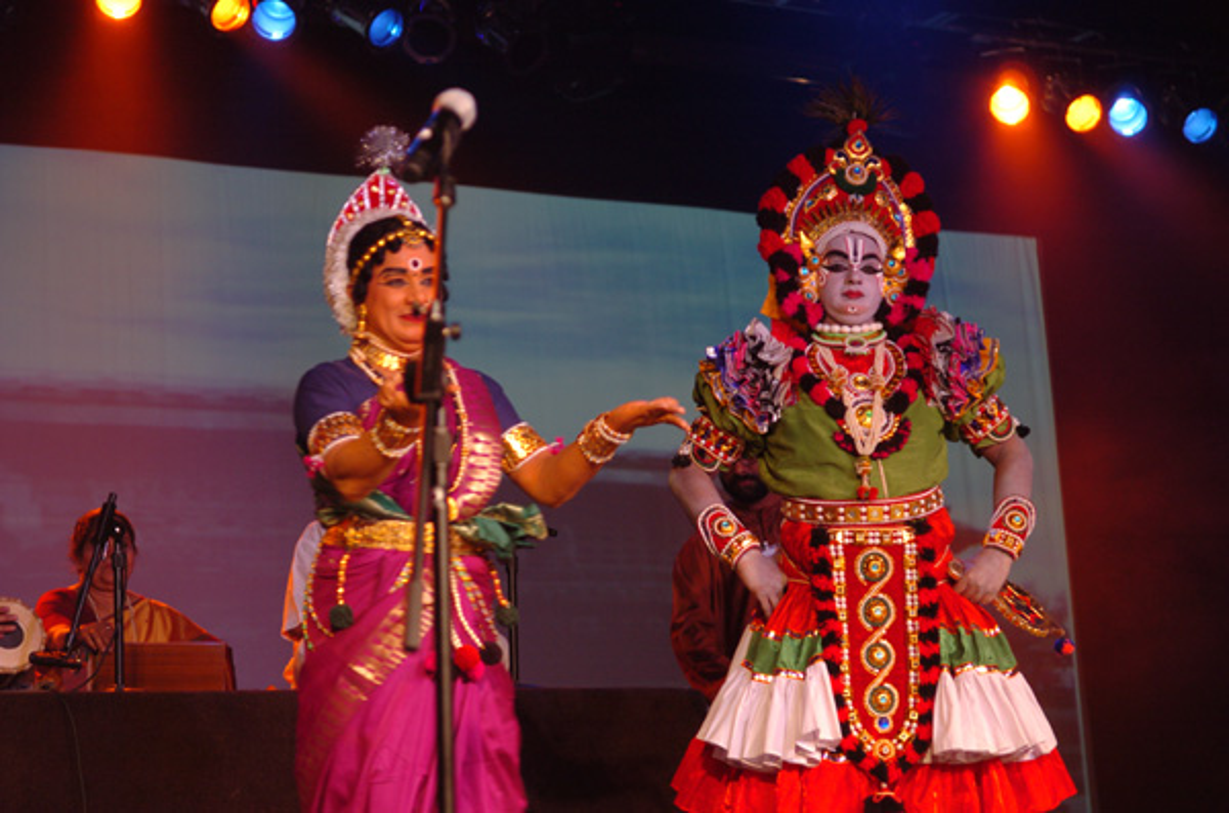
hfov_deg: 24.7
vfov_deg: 16.5
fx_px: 2810
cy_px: 406
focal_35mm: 82
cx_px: 614
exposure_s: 1/80
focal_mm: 55
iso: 400
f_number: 2.8
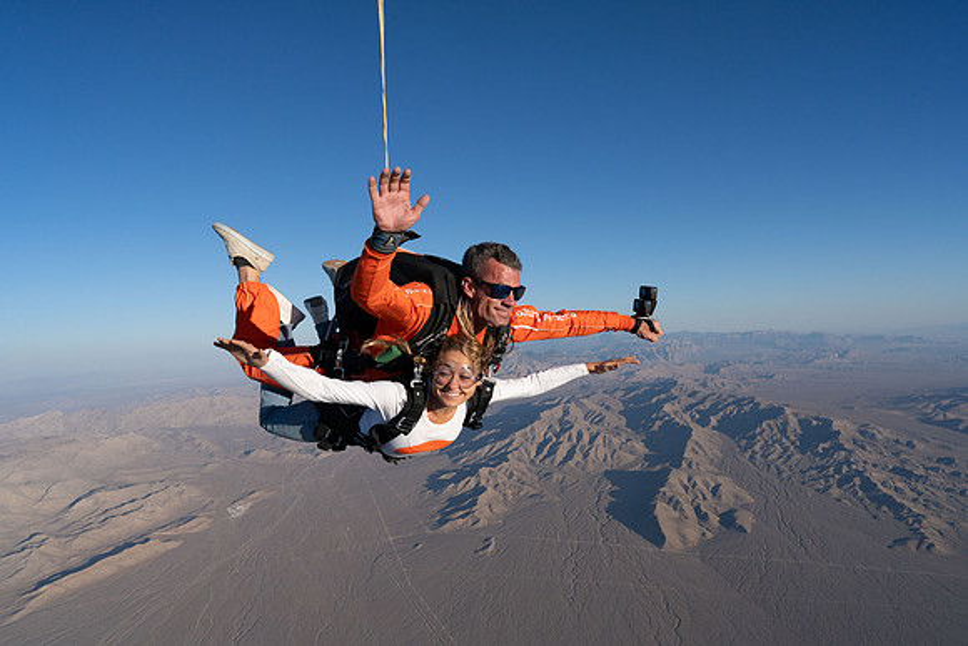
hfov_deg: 73.7
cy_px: 323
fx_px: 645
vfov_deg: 53.2
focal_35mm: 24
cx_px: 484
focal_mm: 24
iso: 800
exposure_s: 1/2000
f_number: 9
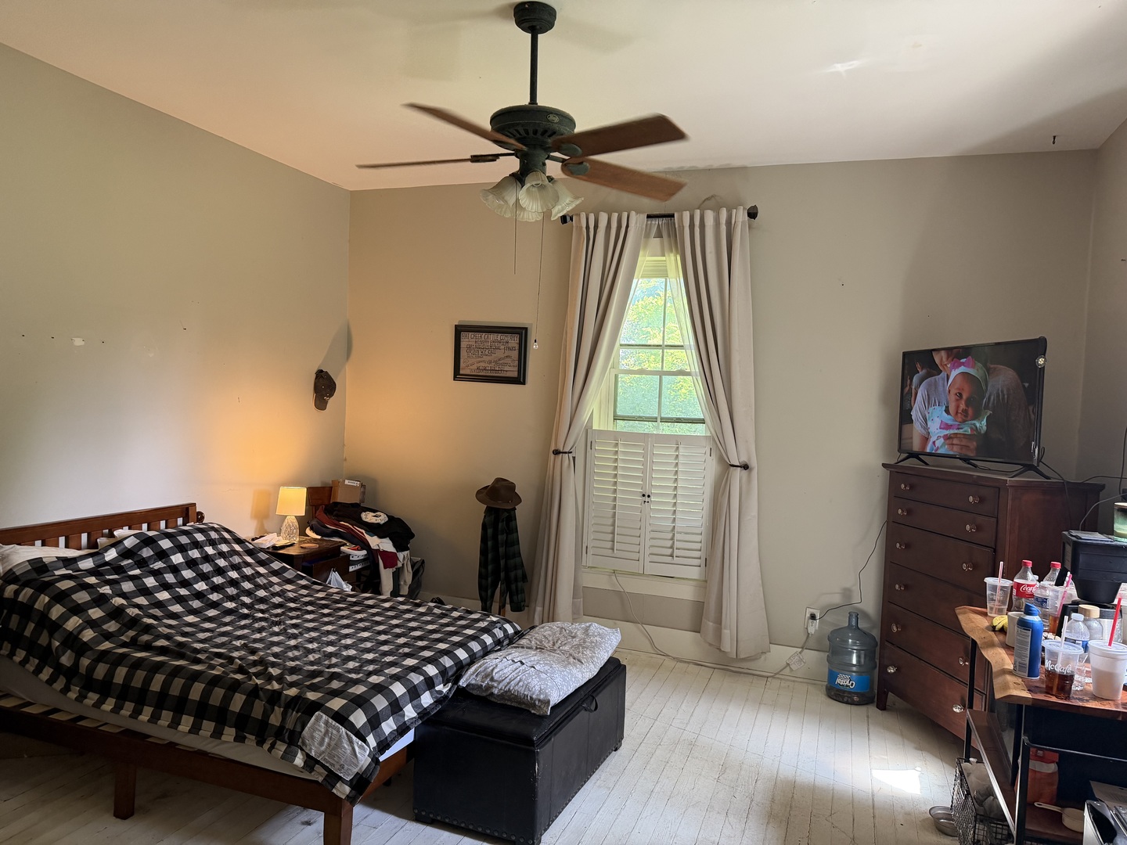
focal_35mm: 24
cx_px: 564
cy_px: 422
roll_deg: -2.0
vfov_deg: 56.8
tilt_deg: -4.2
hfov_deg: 71.6
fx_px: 781
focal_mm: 6.76
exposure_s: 1/60
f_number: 1.78
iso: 250
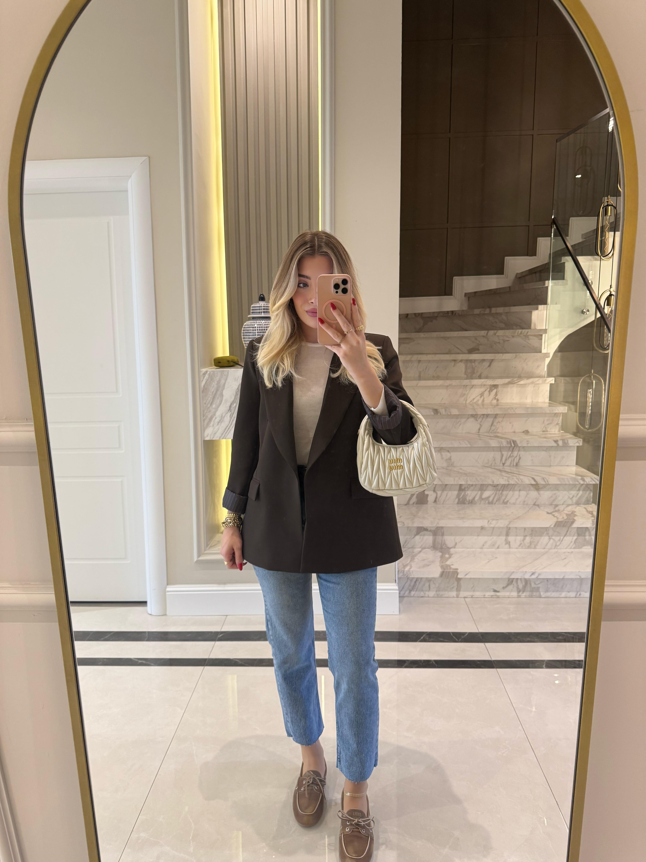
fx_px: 597
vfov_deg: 71.6
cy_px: 431
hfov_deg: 56.8
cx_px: 323
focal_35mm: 24
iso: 200
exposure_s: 1/93
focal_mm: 6.76
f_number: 1.78
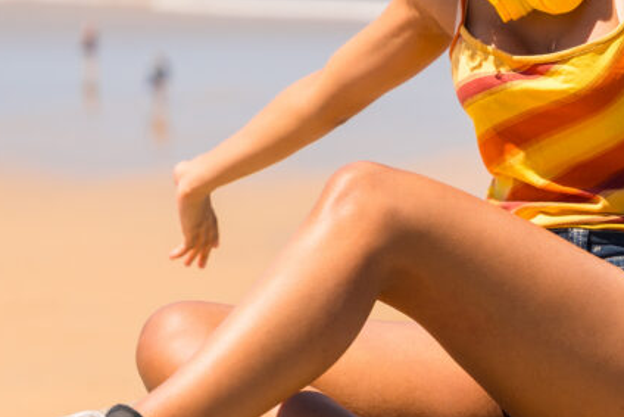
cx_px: 499
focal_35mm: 169
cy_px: -7
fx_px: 2930
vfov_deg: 8.1
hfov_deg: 12.1
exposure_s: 1/2500
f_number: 2.8
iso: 100
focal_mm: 70
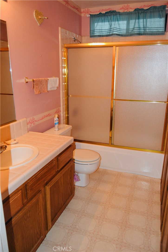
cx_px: 84
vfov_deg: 67.4
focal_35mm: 27
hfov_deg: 47.9
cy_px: 126
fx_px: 189
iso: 400
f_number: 3.5
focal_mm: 18
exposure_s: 1/60
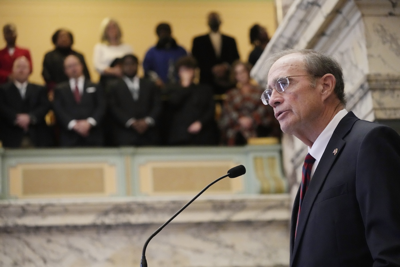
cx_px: 200
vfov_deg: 13.7
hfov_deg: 20.4
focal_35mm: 100
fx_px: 1111
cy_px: 134
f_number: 5
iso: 8000
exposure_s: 1/250
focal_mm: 100
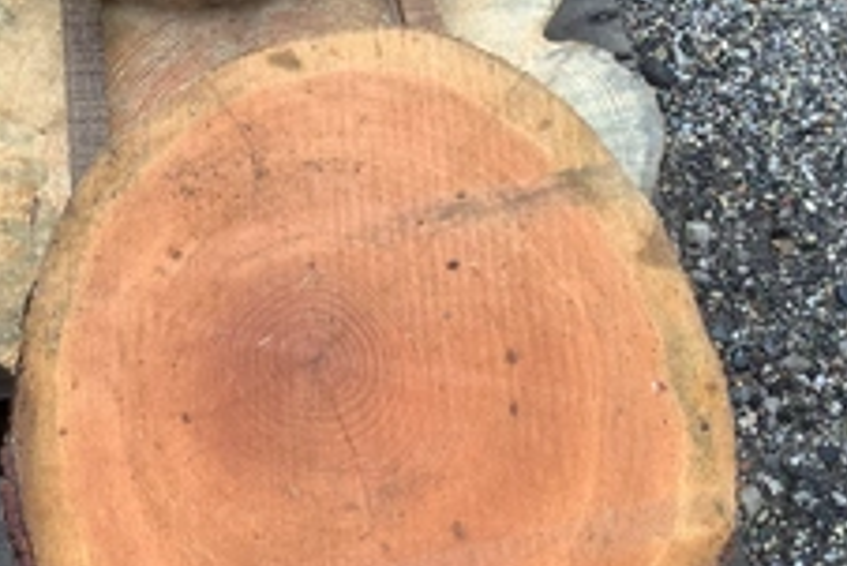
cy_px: 394
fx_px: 1342
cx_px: 270
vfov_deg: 23.7
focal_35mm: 57
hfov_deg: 34.6
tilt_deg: -75.6
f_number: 2.4
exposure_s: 1/120
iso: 32
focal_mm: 3.3
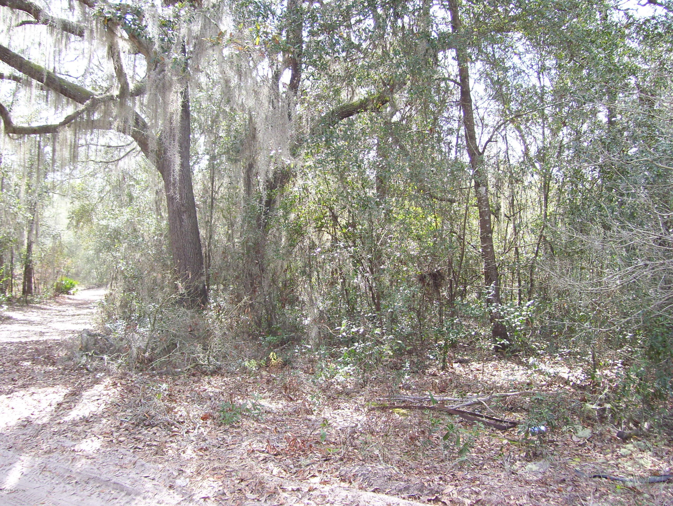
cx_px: 336
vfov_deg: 39.7
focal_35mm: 36
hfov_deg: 51.3
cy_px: 253
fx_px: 701
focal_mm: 6
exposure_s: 1/200
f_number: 2.7
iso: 80
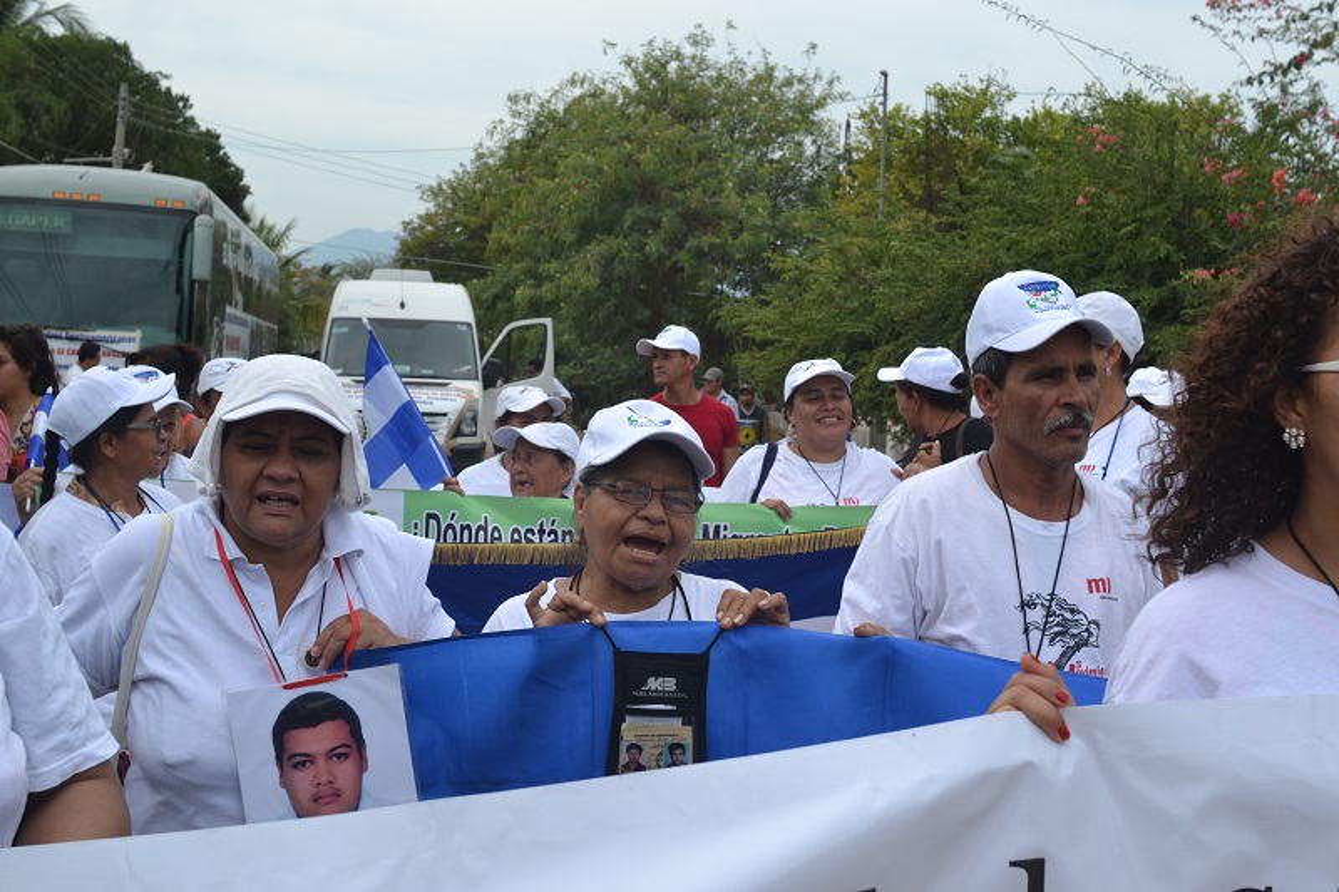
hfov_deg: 43.6
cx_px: 670
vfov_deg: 29.9
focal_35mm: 45
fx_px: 1673
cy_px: 446
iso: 100
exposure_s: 1/200
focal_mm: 30
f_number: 7.1
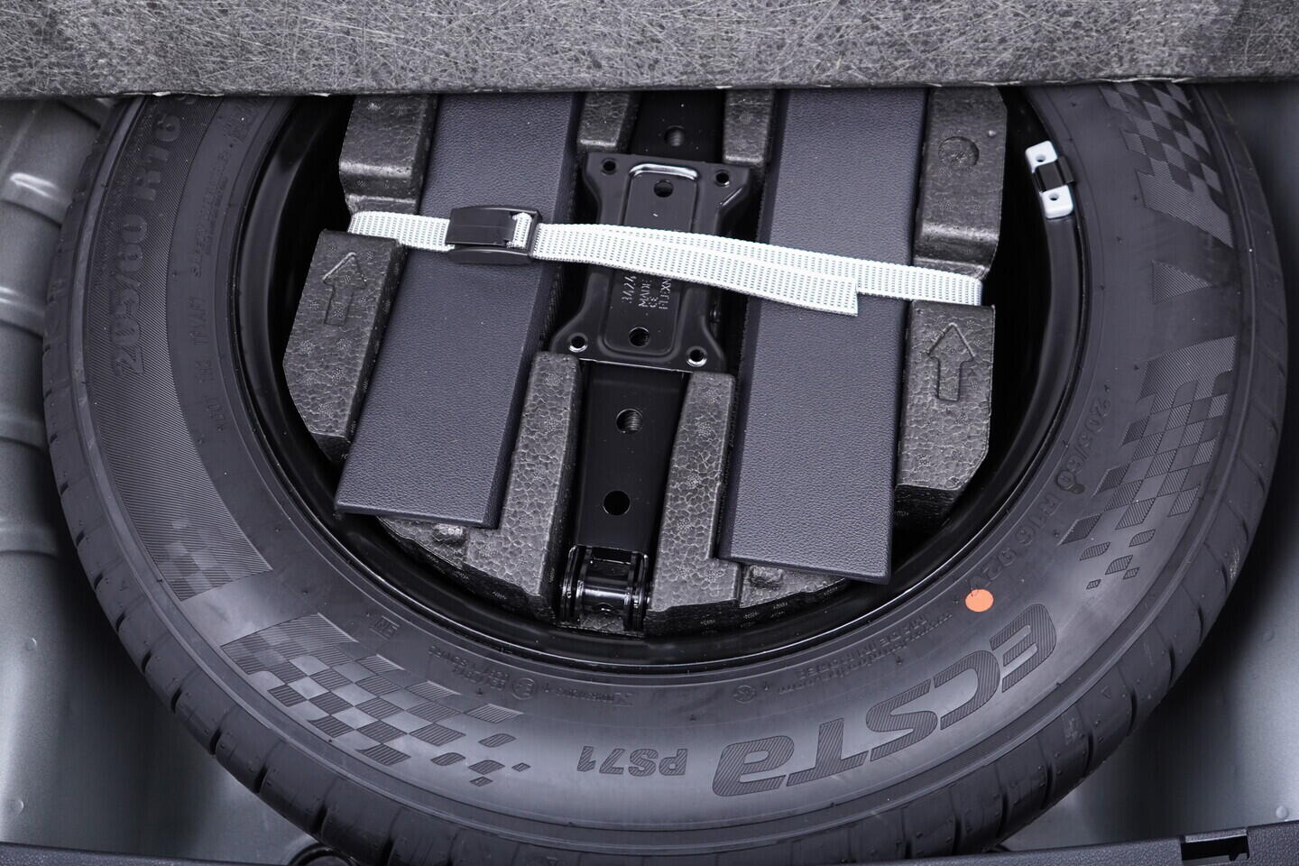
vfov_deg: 36.9
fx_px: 1299
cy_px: 433
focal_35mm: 36
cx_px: 650
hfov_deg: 53.1
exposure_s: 1/40
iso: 500
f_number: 2.8
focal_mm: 24
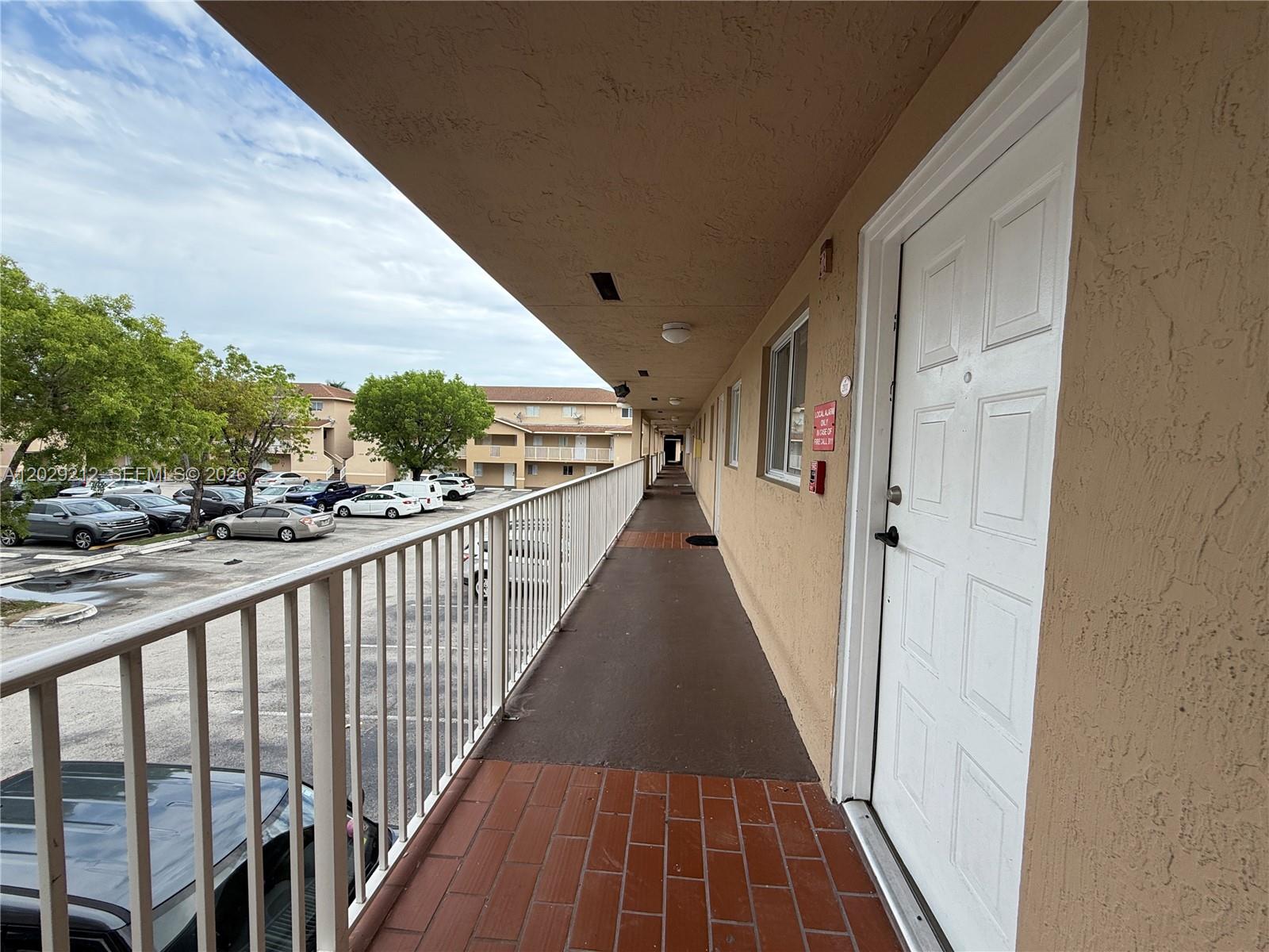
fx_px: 513
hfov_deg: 102.1
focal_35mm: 14
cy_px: 476
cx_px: 634
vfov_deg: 85.7
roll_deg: -1.4
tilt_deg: -2.8
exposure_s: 1/554
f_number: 2.2
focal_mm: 2.22
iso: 40
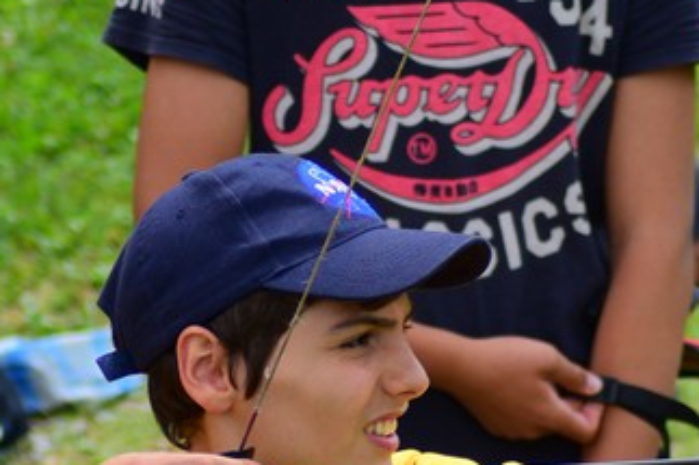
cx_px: 606
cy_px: 602
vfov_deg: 3.5
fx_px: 7568
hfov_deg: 5.3
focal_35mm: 390
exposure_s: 1/1000
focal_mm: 82
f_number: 4
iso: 220
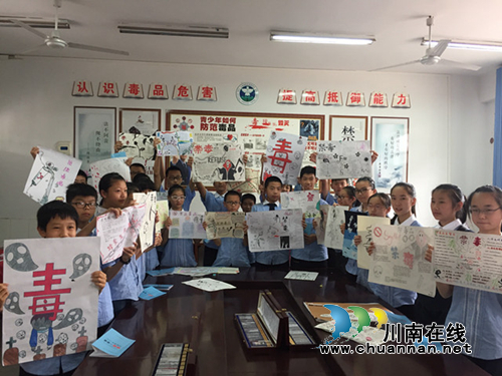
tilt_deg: -0.9
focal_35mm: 29
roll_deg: -2.1
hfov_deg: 61.7
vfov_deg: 48.2
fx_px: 421
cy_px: 188
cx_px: 251
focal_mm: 4.15
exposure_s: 1/33
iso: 100
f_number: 2.2
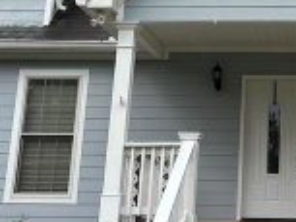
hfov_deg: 21.9
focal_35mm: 87
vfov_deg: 16.5
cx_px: 279
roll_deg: -0.7
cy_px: -19
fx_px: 745
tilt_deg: +17.0
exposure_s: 1/1751
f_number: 1.6
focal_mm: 5.96
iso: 50
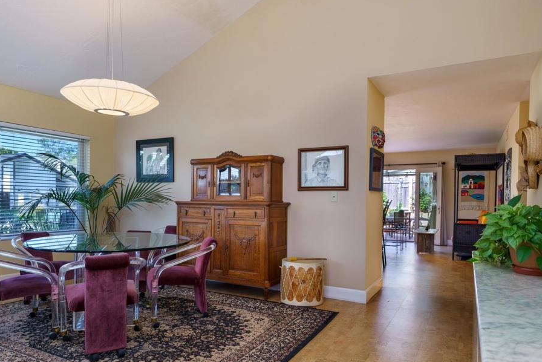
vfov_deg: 53.0
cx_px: 258
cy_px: 205
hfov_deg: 73.7
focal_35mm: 24
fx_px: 361
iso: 160
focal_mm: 21
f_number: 6.3
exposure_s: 1/40
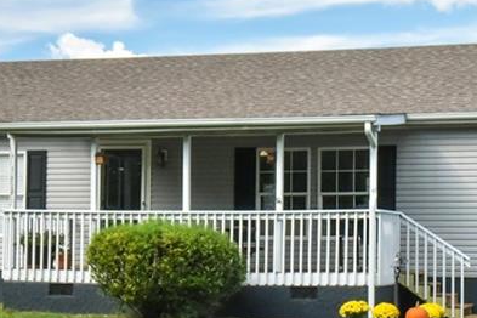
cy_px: 231
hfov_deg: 20.6
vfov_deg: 13.8
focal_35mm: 99
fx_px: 1312
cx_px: 265
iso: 4000
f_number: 18
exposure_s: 1/320
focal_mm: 38
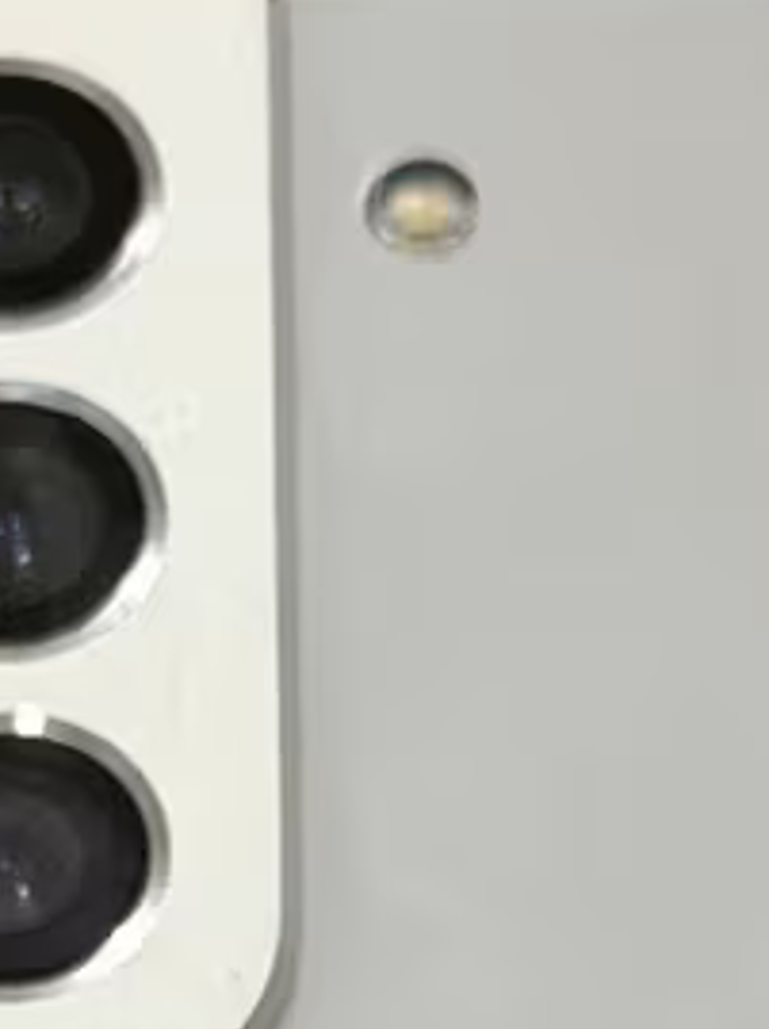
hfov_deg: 5.2
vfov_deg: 6.8
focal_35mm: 286
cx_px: 601
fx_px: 8492
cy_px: 1855
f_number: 1.78
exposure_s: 1/121
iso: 50
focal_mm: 6.76
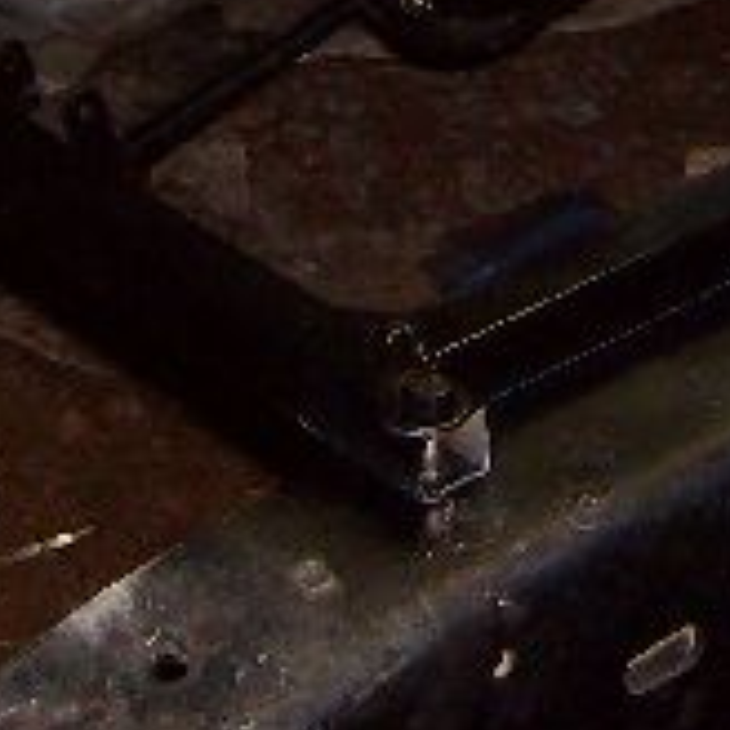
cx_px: 543
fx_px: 3698
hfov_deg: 11.2
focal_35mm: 155
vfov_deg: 10.9
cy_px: -303
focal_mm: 6
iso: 200
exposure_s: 1/60
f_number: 2.8
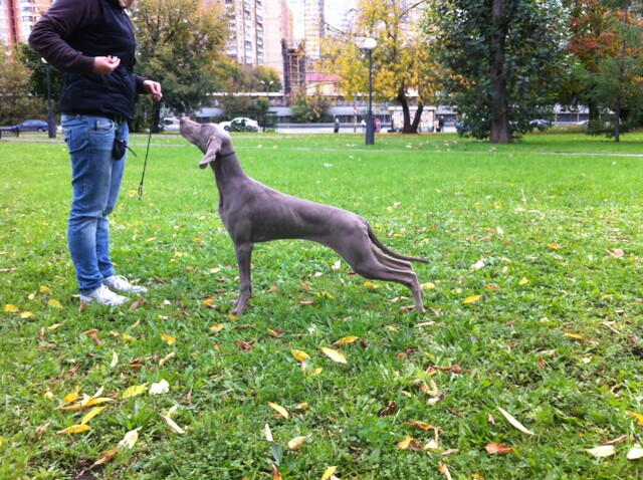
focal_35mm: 35
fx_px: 649
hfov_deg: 52.7
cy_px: 240
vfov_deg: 40.6
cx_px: 322
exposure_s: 1/162
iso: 80
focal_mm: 3.85
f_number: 2.8
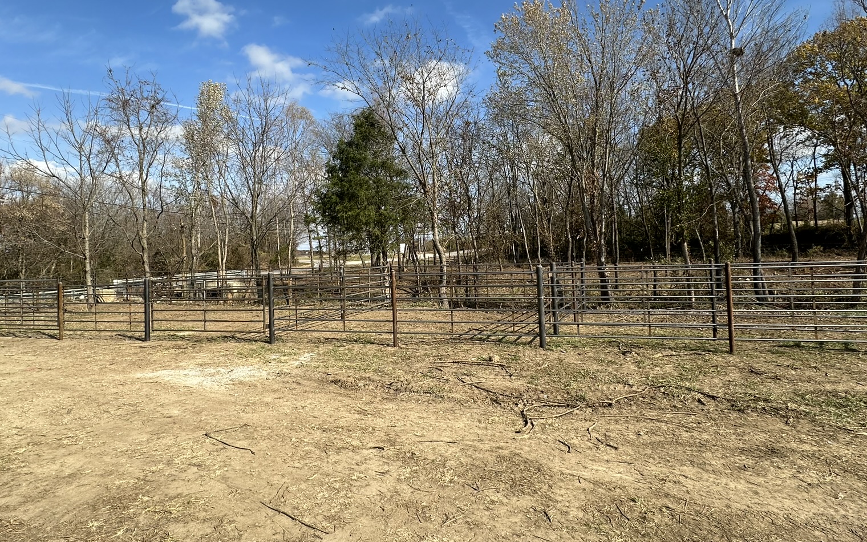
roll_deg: +1.9
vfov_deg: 59.4
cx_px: 438
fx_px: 473
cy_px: 234
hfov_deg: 85.1
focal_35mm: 20
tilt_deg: +3.7
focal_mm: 2.22
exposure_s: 1/1383
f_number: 2.2
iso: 50
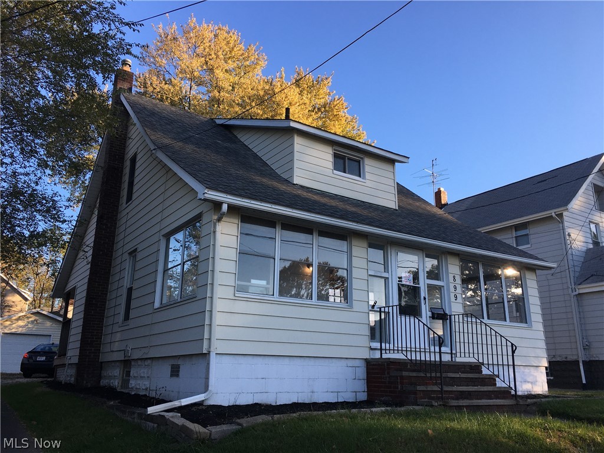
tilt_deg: +17.5
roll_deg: -1.6
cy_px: 226
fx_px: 506
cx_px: 302
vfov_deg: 48.2
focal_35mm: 29
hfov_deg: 61.7
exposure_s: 1/450
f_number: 2.2
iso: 25
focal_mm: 4.15
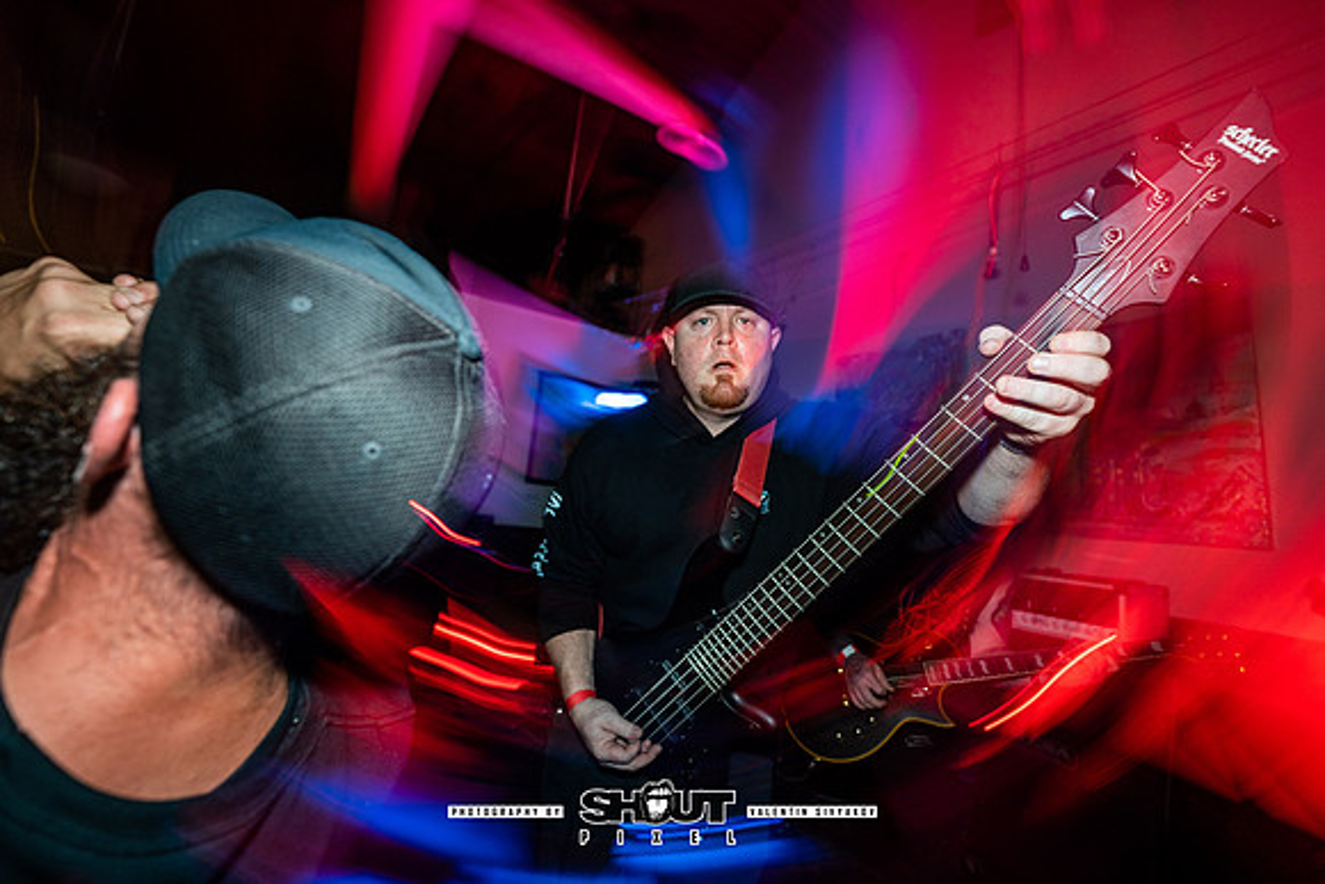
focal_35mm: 15
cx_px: 653
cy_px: 409
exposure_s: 1/10
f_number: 2.8
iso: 160
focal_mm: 14
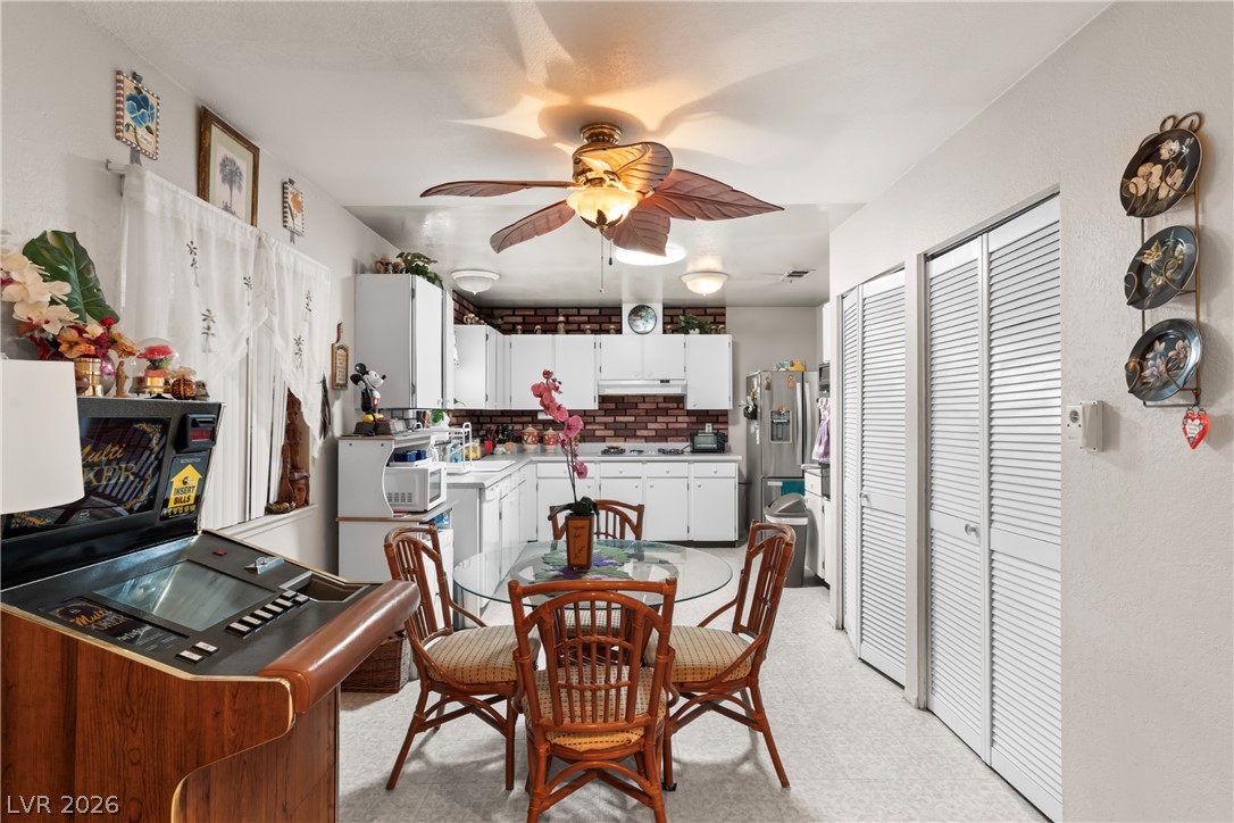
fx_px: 651
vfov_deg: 64.6
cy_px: 412
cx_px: 617
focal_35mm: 19
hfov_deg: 86.9
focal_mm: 19
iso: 500
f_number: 8
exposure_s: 1/5
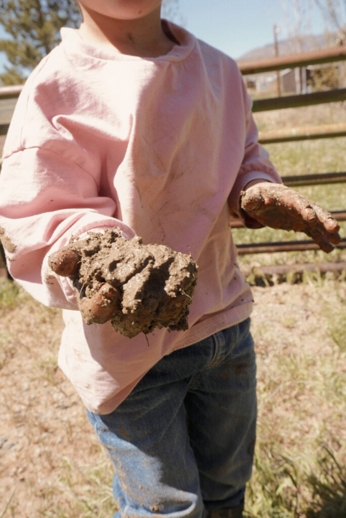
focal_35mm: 34
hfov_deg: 38.4
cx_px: 173
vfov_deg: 55.1
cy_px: 259
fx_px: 497
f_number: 9
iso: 100
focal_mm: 23
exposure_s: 1/125
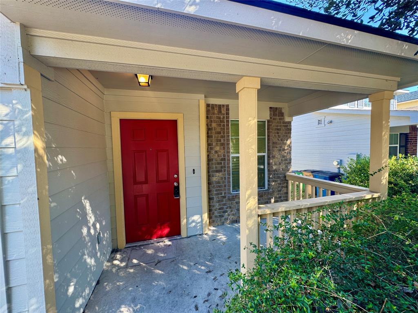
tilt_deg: -2.9
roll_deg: +1.9
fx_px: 169
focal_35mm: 14
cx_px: 209
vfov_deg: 85.7
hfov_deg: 102.1
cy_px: 156
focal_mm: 2.22
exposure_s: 1/99
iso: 50
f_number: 2.2
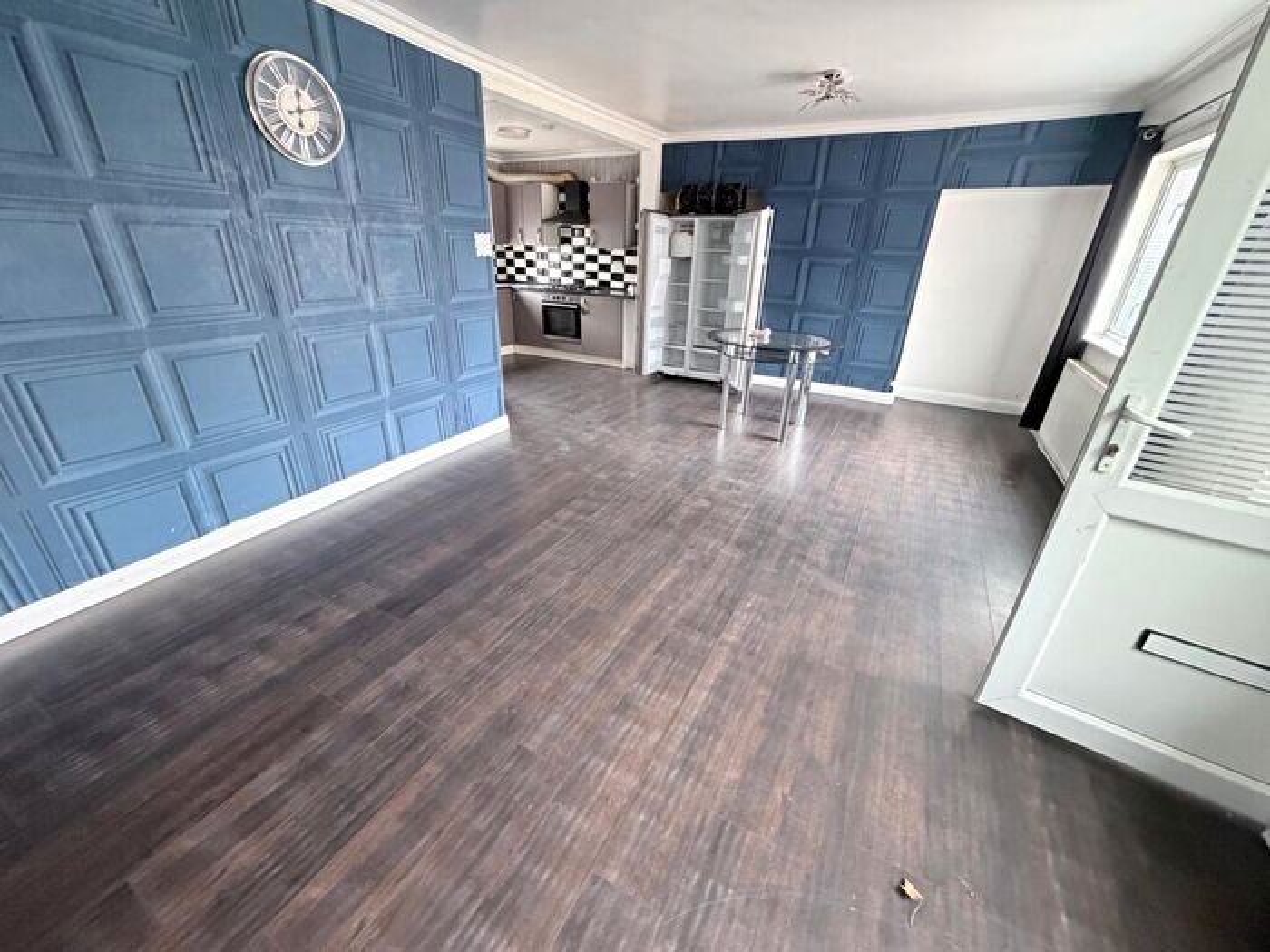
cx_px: 635
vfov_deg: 85.7
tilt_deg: -22.5
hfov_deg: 102.1
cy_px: 476
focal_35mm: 14
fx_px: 514
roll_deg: -1.9
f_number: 2.2
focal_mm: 2.22
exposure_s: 1/60
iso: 500
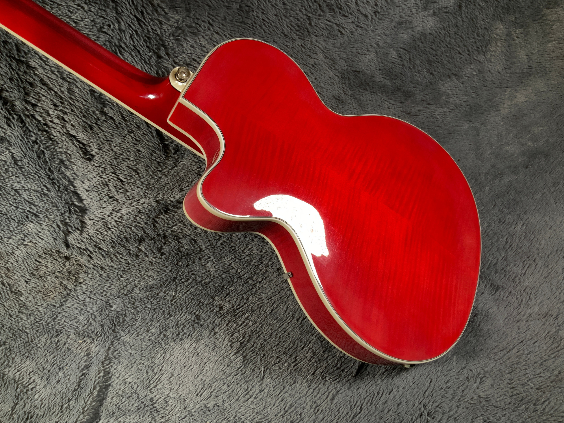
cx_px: 282
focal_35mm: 29
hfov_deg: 61.7
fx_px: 472
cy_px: 212
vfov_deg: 48.2
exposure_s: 1/104
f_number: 1.8
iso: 40
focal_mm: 3
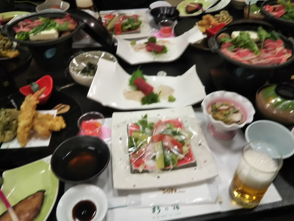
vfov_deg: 46.8
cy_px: 110
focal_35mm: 30
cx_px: 147
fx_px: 255
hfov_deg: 60.0
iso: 80
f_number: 2.2
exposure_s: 1/30
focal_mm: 4
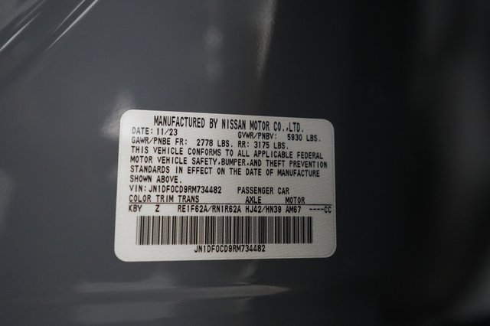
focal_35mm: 27
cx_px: 245
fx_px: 367
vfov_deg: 47.9
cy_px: 163
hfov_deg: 67.4
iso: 6400
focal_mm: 27
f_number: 2.8
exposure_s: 1/160
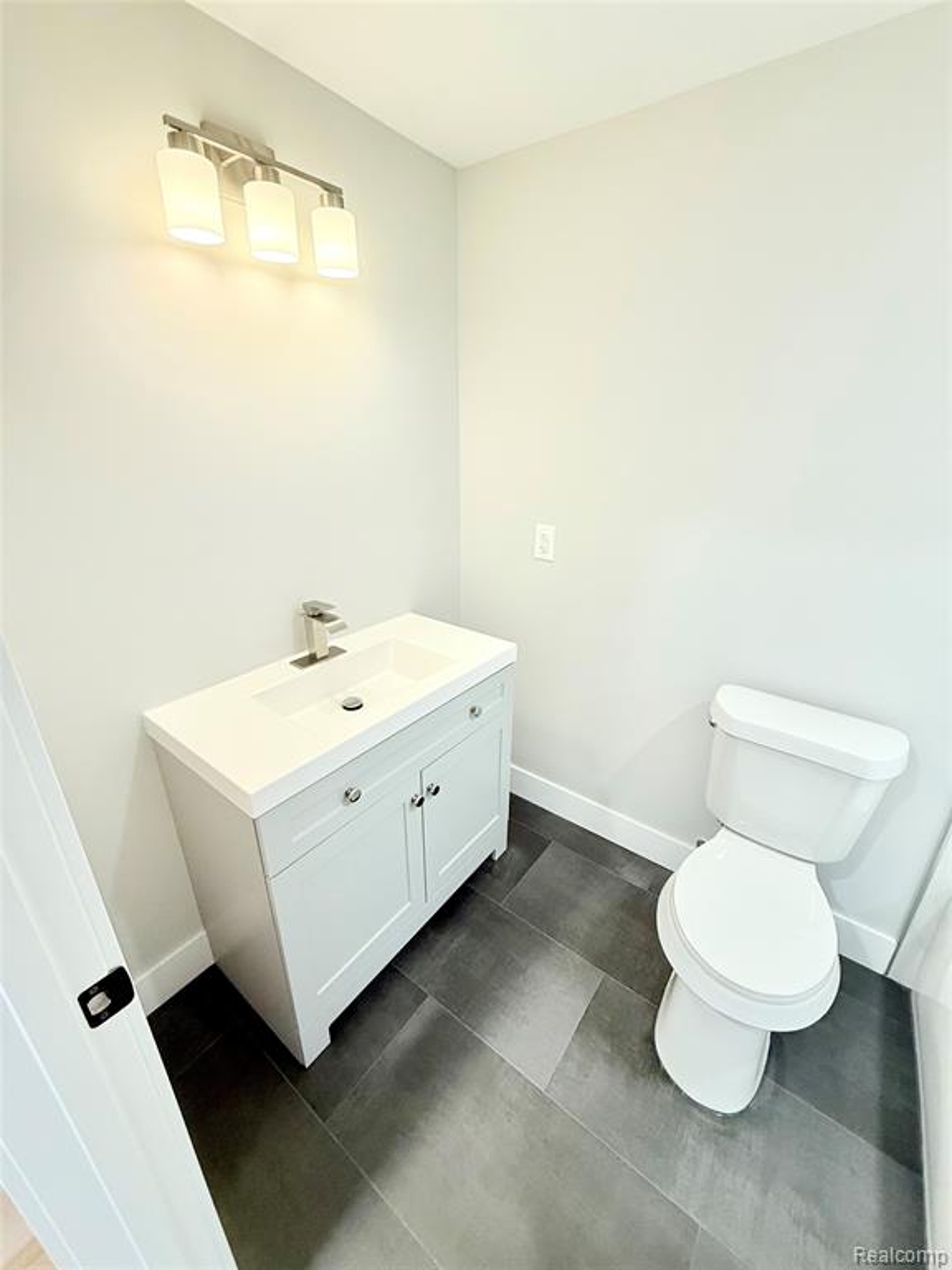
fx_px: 513
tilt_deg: -22.2
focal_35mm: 14
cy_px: 635
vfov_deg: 102.1
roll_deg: -0.8
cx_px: 476
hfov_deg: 85.7
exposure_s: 1/120
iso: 160
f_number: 2.2
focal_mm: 2.22
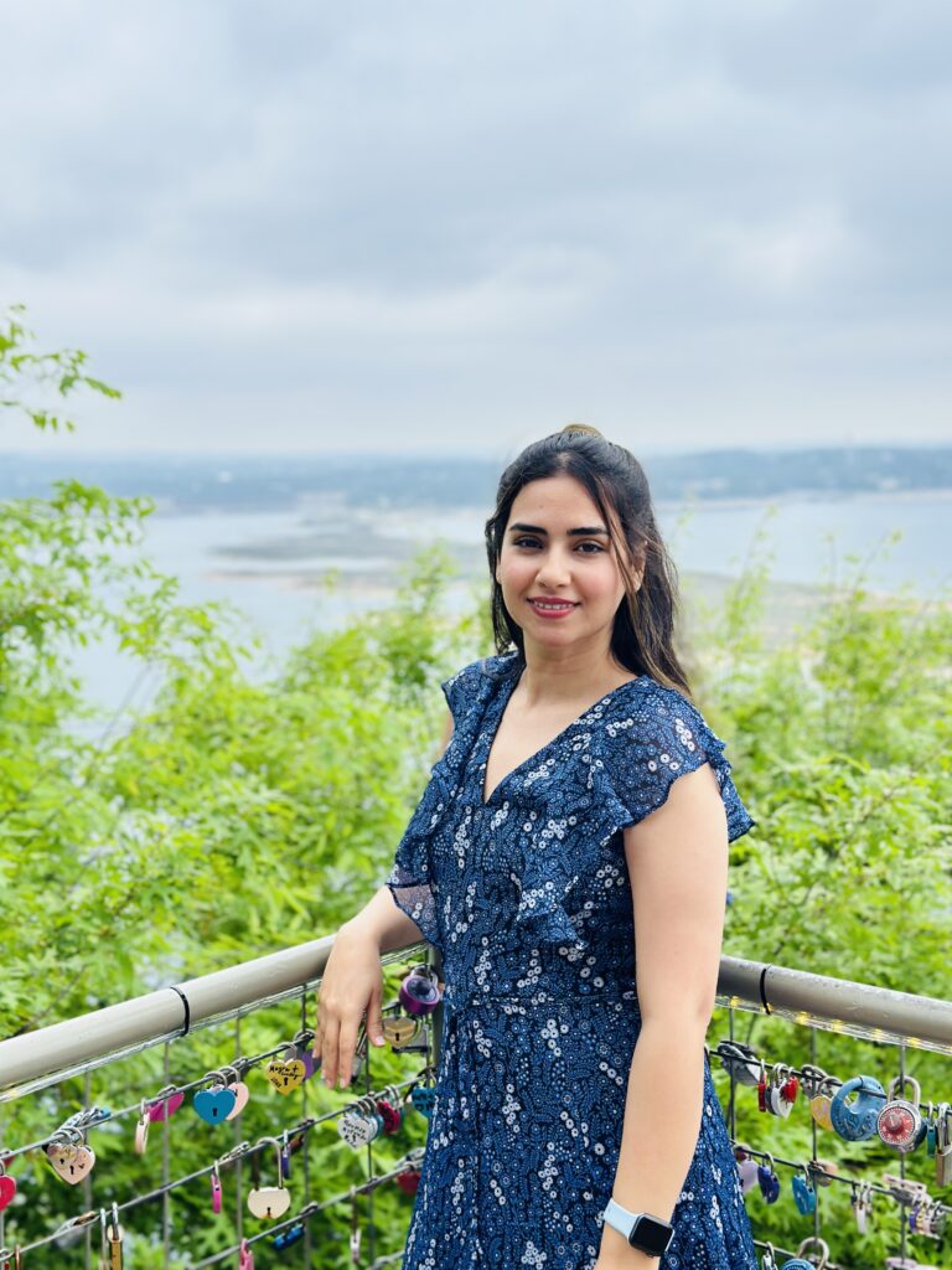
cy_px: 635
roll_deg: +0.6
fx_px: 1760
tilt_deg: -6.1
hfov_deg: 30.3
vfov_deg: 39.7
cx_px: 476
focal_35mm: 48
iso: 80
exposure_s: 1/1880
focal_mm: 6.86
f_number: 1.78
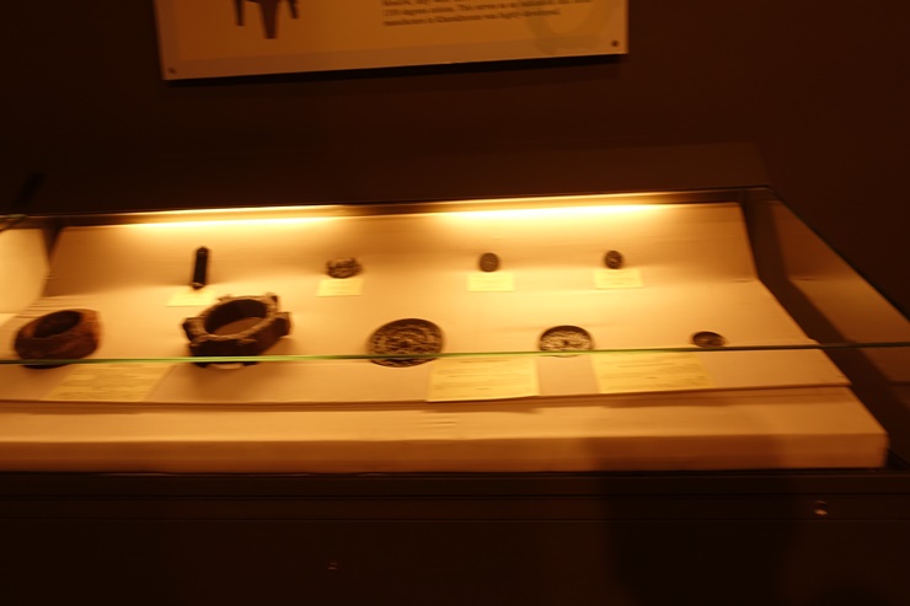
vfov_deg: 53.1
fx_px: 606
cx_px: 455
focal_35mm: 24
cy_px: 303
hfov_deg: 73.8
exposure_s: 1/30
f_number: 2.5
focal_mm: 8.8
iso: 125
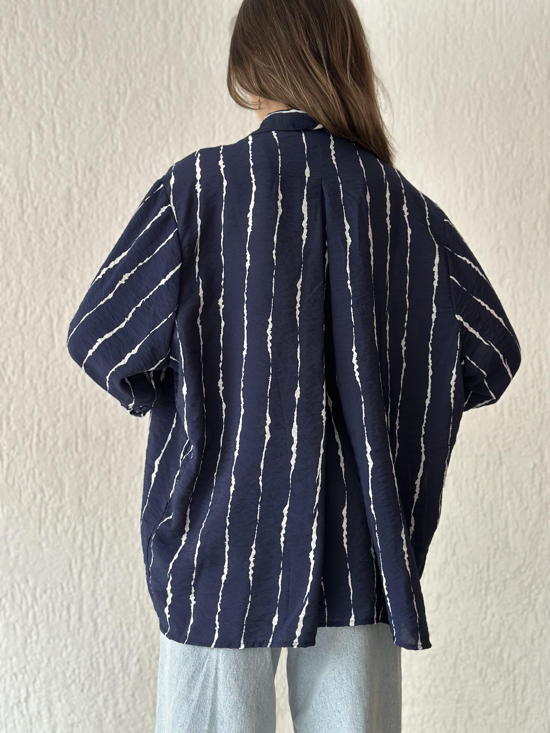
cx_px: 275
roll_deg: -0.1
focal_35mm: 48
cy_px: 366
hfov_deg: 30.3
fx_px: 1017
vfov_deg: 39.7
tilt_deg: -0.8
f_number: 1.78
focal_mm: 6.86
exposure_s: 1/60
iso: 200
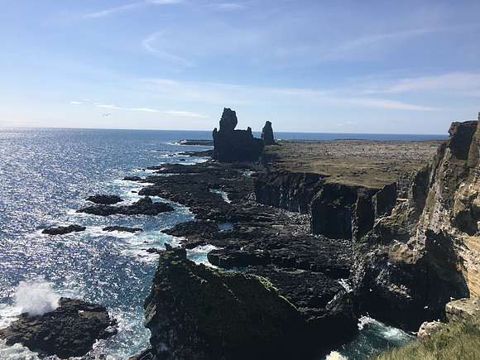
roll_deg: -0.8
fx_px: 402
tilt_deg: -7.1
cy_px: 180
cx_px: 240
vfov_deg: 48.2
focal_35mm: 29
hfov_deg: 61.7
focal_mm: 4.15
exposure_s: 1/2137
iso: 25
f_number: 2.2
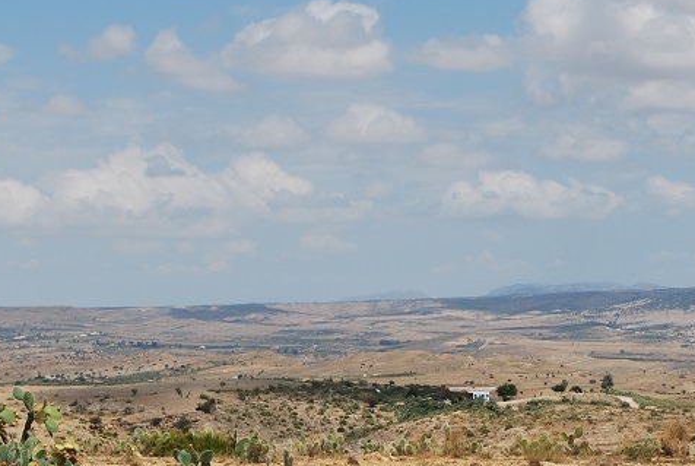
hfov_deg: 16.2
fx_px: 2436
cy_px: 353
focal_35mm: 126
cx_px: 480
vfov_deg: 10.9
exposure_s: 1/320
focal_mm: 40
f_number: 9
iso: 100
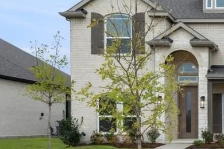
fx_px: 261
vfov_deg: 31.5
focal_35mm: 42
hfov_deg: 34.5
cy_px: 45
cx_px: 283
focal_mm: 16
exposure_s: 1/125
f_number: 11
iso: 200
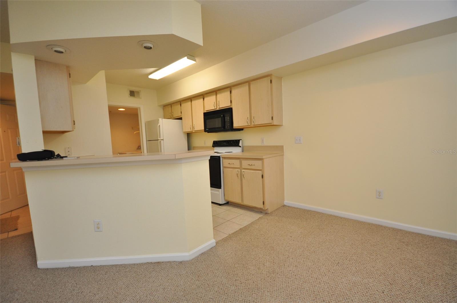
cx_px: 228
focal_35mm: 15
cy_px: 152
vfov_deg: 77.2
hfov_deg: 100.5
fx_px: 190
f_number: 4
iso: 560
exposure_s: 1/60
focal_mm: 10
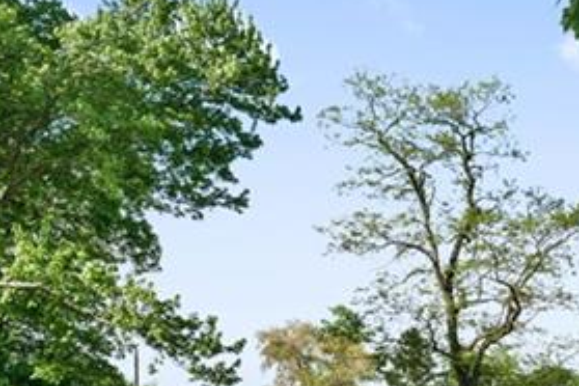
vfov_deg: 19.4
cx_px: 774
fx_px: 1061
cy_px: 463
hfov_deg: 25.7
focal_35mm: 66
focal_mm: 18
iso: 125
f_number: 8
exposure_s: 1/200
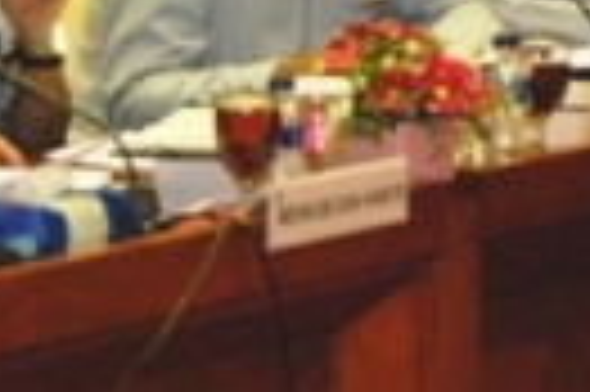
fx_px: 7999
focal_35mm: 489
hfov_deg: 4.2
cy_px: -72
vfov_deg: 2.8
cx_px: -108
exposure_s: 1/40
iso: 1250
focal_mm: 95
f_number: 6.3
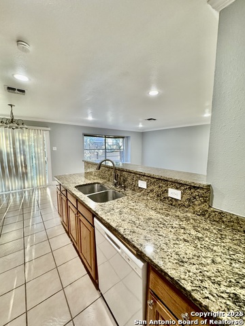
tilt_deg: -6.8
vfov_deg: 102.1
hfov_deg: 85.7
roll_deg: +2.1
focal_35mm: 14
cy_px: 163
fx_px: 132
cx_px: 122
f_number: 2.2
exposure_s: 1/120
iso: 320
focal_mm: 2.22
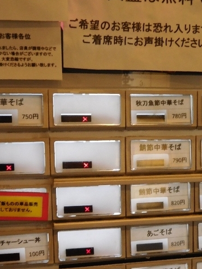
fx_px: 327
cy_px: 171
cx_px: 117
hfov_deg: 34.3
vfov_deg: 44.4
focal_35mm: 42
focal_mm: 4.5
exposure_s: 1/30
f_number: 3.4
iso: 200
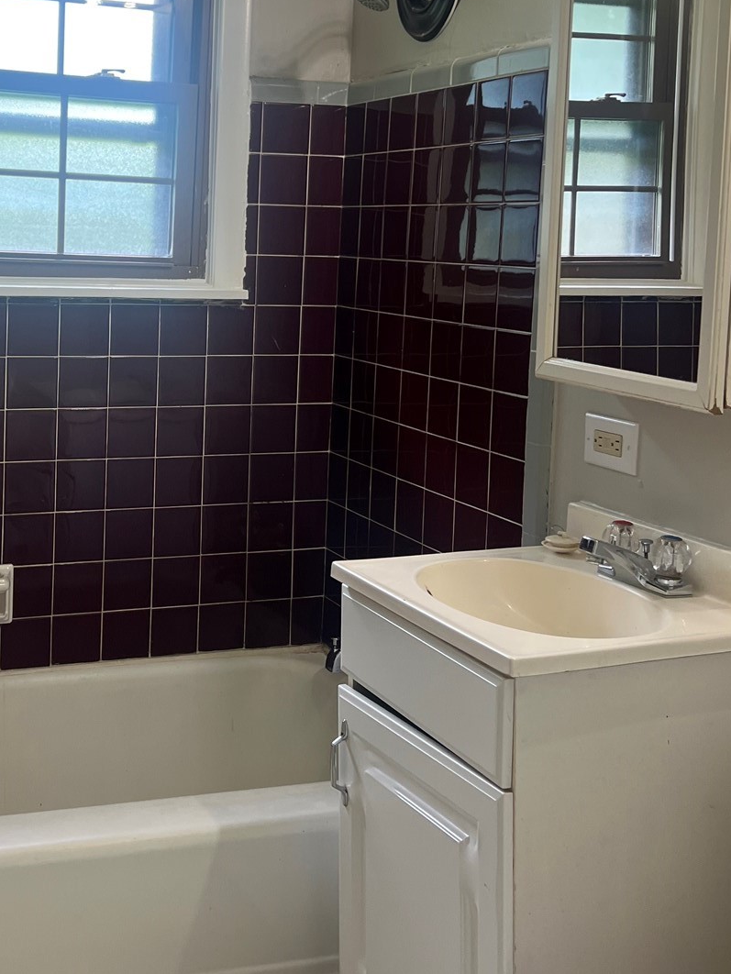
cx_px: 190
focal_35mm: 47
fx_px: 1323
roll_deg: -1.8
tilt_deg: -4.1
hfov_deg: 30.4
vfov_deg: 40.1
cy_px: 360
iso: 80
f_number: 1.5
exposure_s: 1/120
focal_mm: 5.7
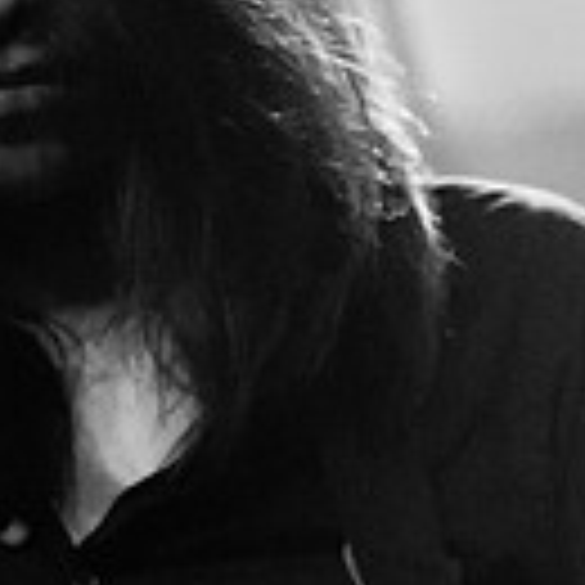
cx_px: 562
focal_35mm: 285
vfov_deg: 6.1
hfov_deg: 6.1
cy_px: 317
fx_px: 5449
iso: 1000
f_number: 1.8
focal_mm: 50
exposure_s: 1/20
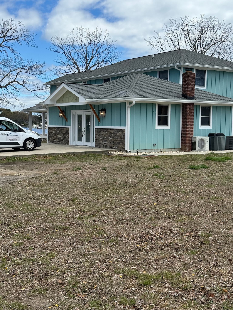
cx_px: 116
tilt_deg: -4.4
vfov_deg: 39.7
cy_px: 155
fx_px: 431
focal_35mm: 48
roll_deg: -0.4
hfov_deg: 30.3
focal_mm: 6.86
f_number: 1.78
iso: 64
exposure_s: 1/3425
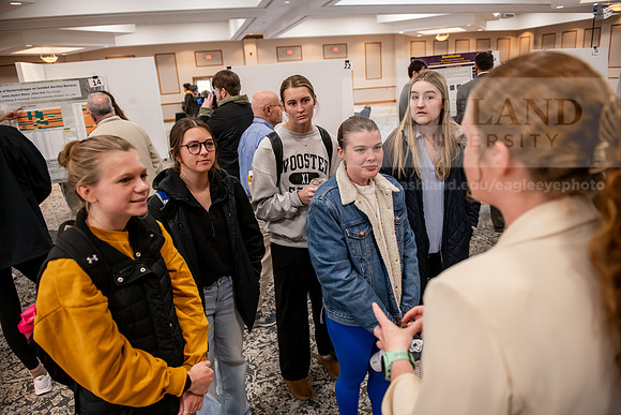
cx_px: 310
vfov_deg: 53.2
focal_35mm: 24
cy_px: 208
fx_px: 414
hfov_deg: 73.7
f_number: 3.2
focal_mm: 24
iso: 2000
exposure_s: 1/160
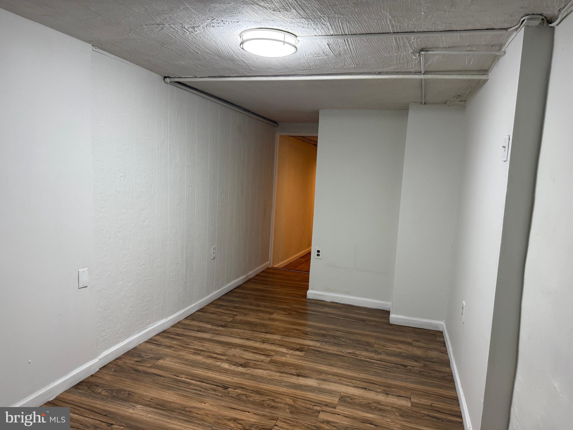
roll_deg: -3.6
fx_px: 397
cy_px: 215
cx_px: 286
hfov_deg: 71.6
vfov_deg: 56.8
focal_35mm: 24
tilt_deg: -5.7
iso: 125
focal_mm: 6.76
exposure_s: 1/60
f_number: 1.78
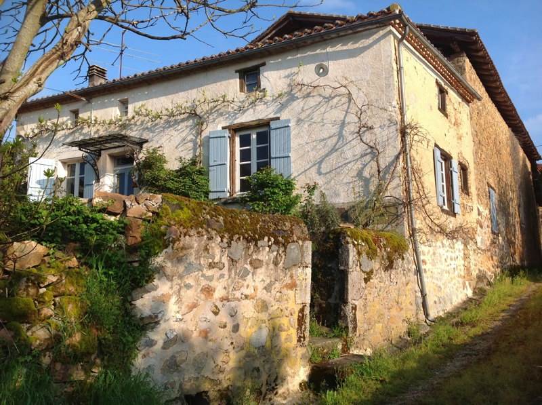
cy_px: 202
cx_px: 271
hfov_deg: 52.7
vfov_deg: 40.6
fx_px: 547
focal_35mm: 35
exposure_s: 1/1374
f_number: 2.4
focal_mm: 4.28
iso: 50
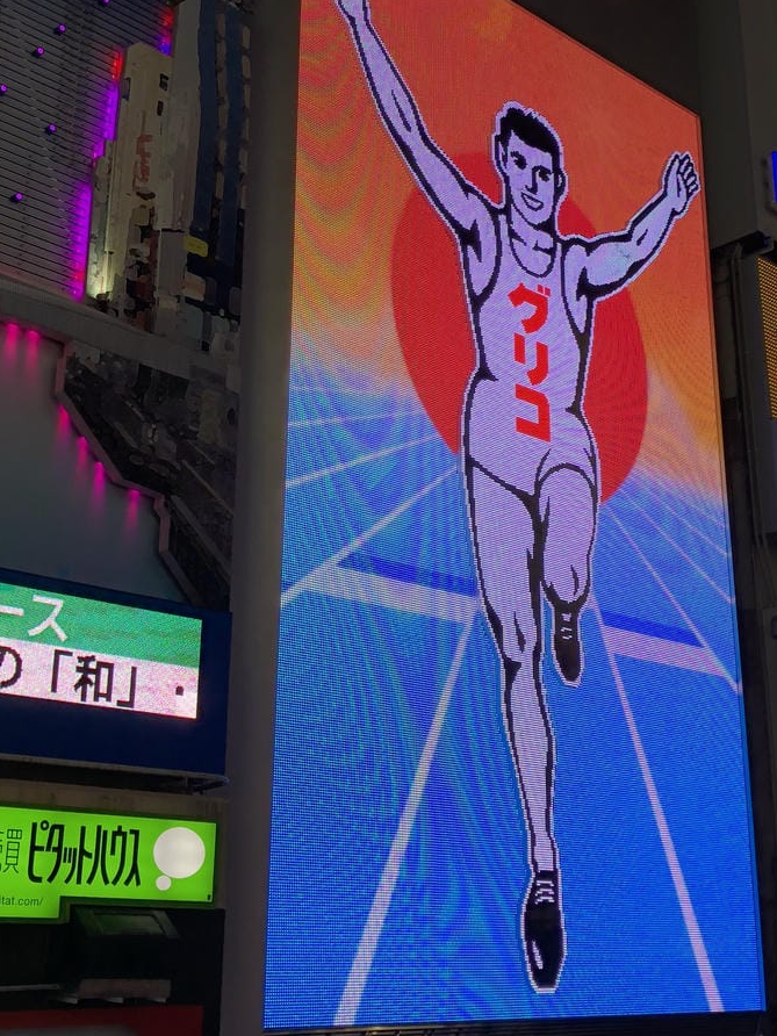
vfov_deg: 36.7
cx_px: 447
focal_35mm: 52
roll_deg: -0.9
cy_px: 405
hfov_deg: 28.0
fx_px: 1556
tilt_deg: +21.3
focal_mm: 3.99
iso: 50
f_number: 1.8
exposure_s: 1/120
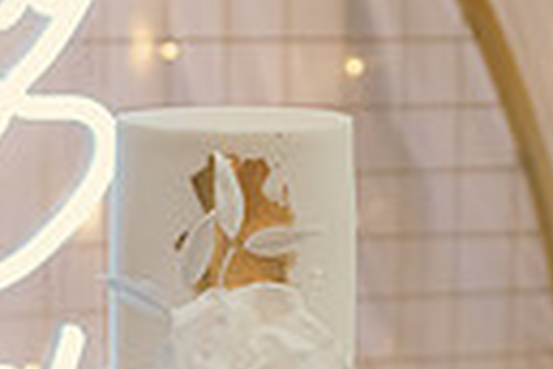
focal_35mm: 203
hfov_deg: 10.1
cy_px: 620
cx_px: 274
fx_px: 3118
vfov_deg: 6.6
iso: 500
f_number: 3.5
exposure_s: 1/160
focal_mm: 45
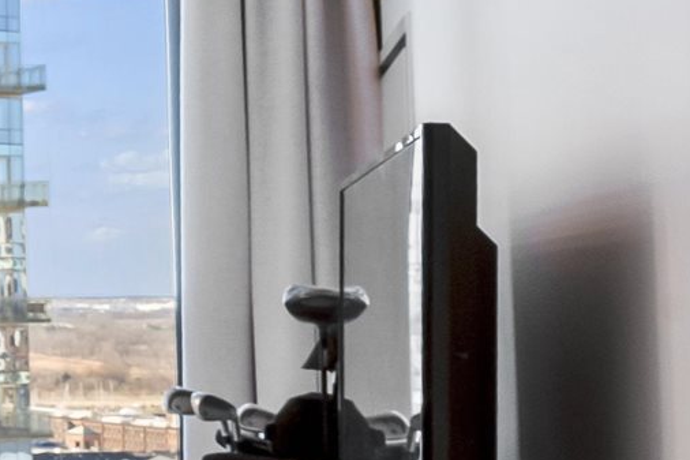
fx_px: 1629
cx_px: -900
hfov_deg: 15.4
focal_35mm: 85
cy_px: 359
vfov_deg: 16.0
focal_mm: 14
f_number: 11
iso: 320
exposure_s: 1/200
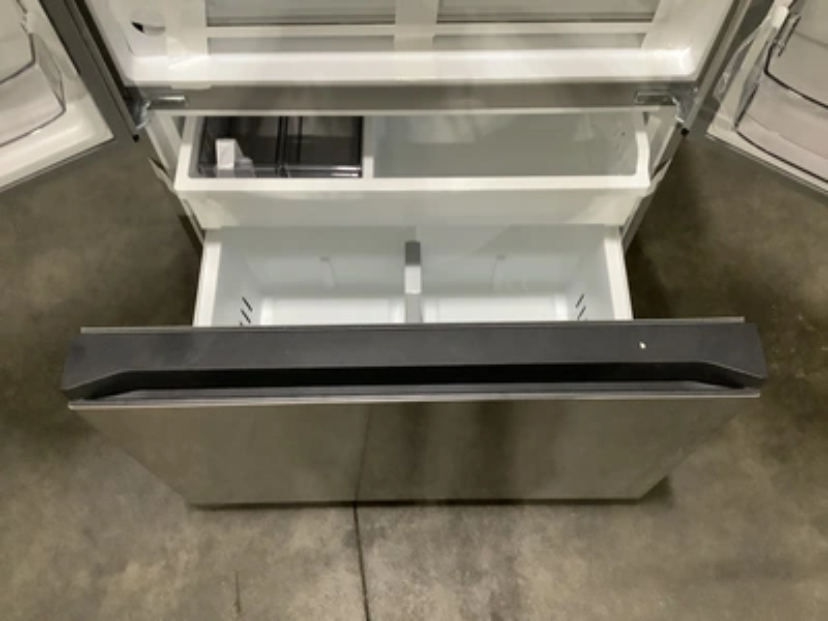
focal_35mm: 31
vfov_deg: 45.4
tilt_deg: -63.6
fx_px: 742
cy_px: 310
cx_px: 414
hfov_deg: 58.4
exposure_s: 1/40
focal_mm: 3.3
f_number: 2.4
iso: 320
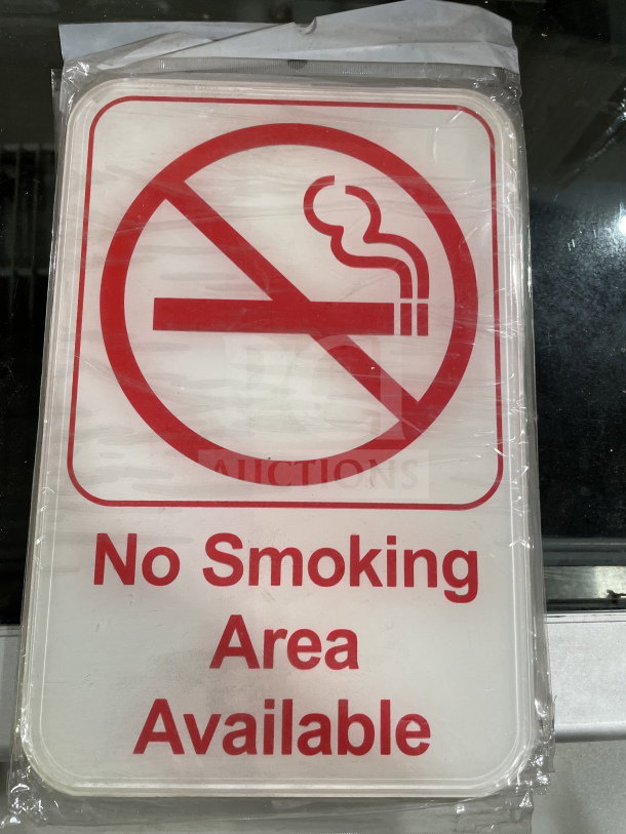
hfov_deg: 53.1
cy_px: 417
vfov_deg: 67.3
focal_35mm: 26
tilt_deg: -83.3
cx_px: 313
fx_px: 627
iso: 125
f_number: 1.6
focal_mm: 4.2
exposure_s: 1/109
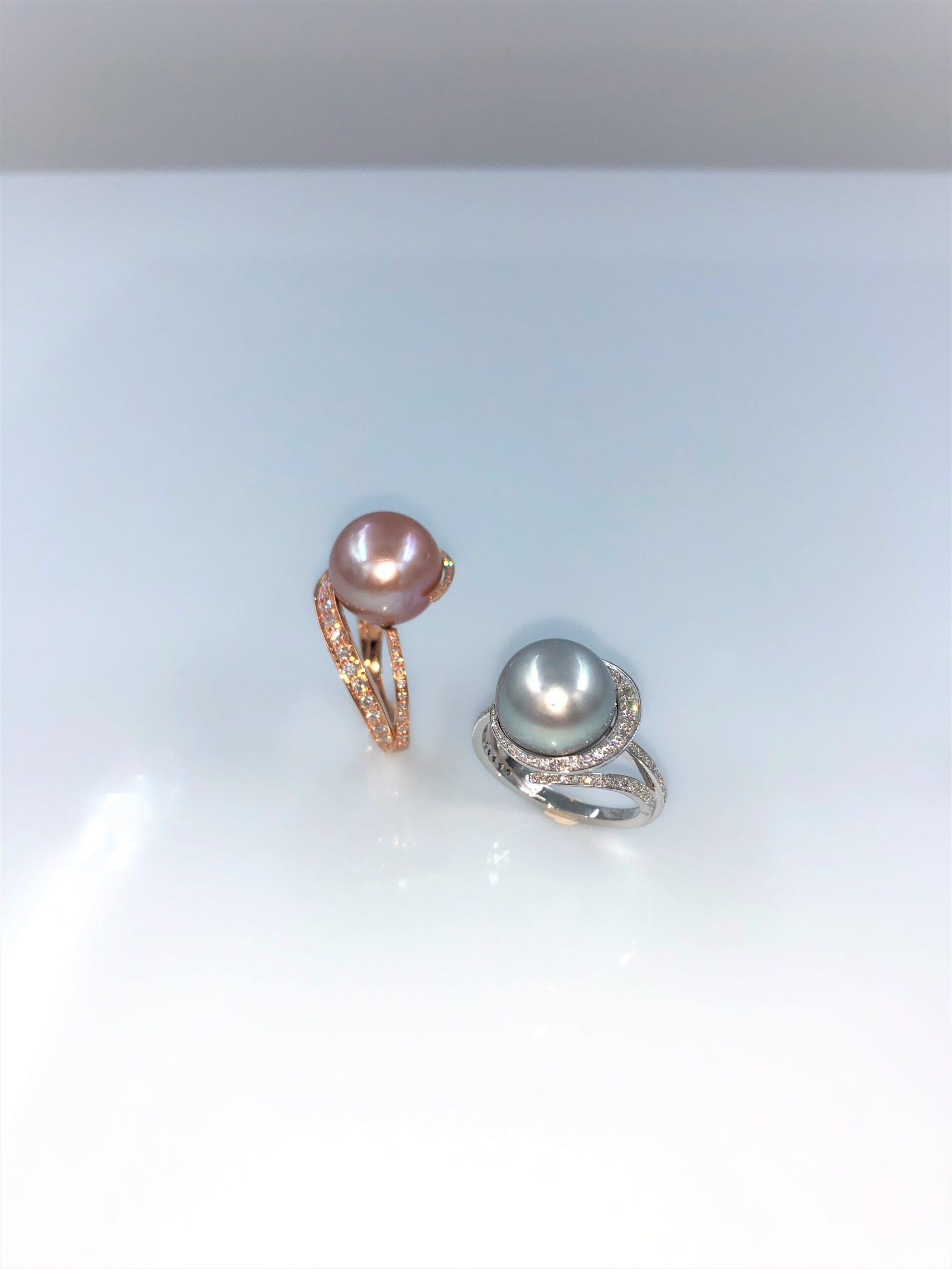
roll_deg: -0.5
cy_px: 634
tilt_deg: -35.2
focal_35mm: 28
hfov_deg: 49.7
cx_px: 476
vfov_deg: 63.4
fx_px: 1027
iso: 20
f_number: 1.8
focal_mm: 4
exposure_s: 1/2183
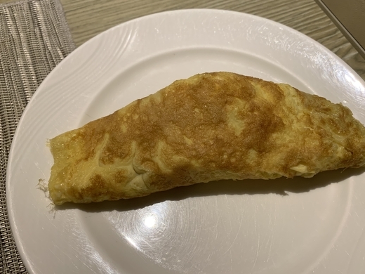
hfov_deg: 59.8
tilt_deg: -62.8
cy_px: 148
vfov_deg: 46.8
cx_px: 200
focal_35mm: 30
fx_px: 316
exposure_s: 1/50
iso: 160
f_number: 1.8
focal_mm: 4.25
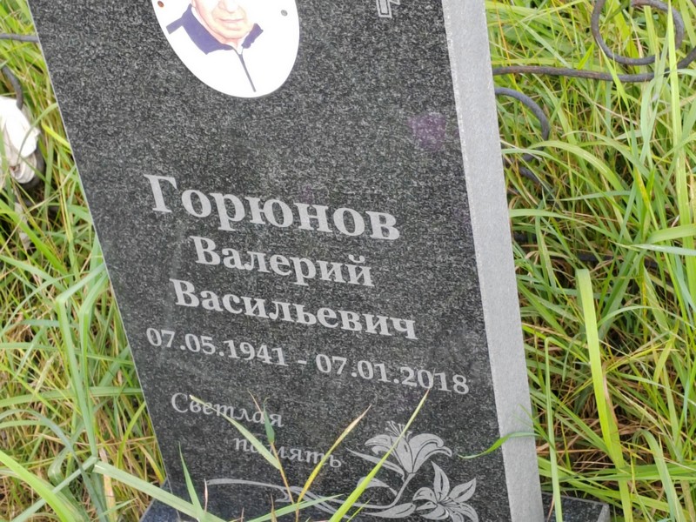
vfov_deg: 16.8
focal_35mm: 88
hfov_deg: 22.3
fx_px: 1769
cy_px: 261
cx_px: 348
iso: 100
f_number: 1.9
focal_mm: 5.52
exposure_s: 1/220
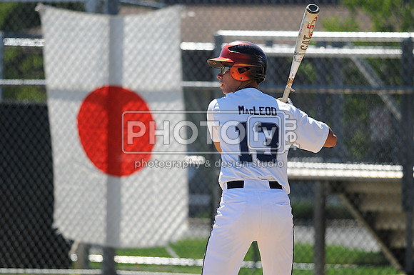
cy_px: 138
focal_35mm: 450
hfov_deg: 4.6
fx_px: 5168
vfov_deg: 3.0
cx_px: 207
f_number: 4
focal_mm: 300
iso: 200
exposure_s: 1/1250
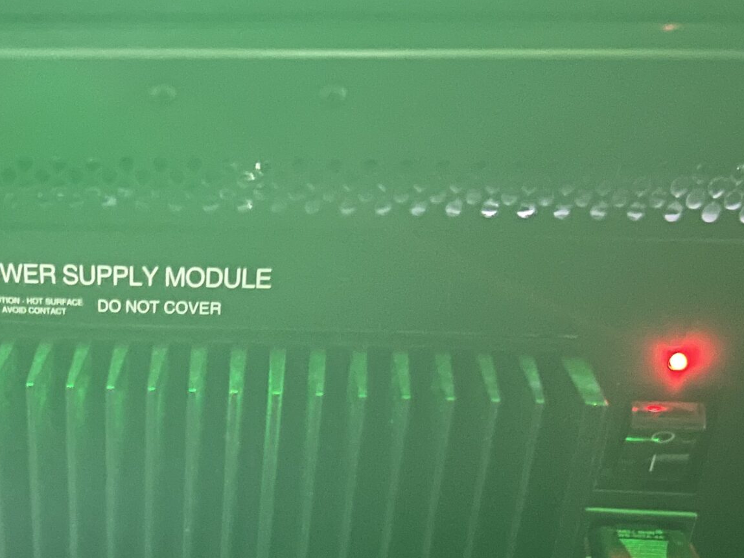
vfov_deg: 23.7
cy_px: 604
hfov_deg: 31.8
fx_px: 1247
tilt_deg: -33.9
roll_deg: +2.7
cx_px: 87
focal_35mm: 58
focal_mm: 5.7
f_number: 1.5
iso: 800
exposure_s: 1/9
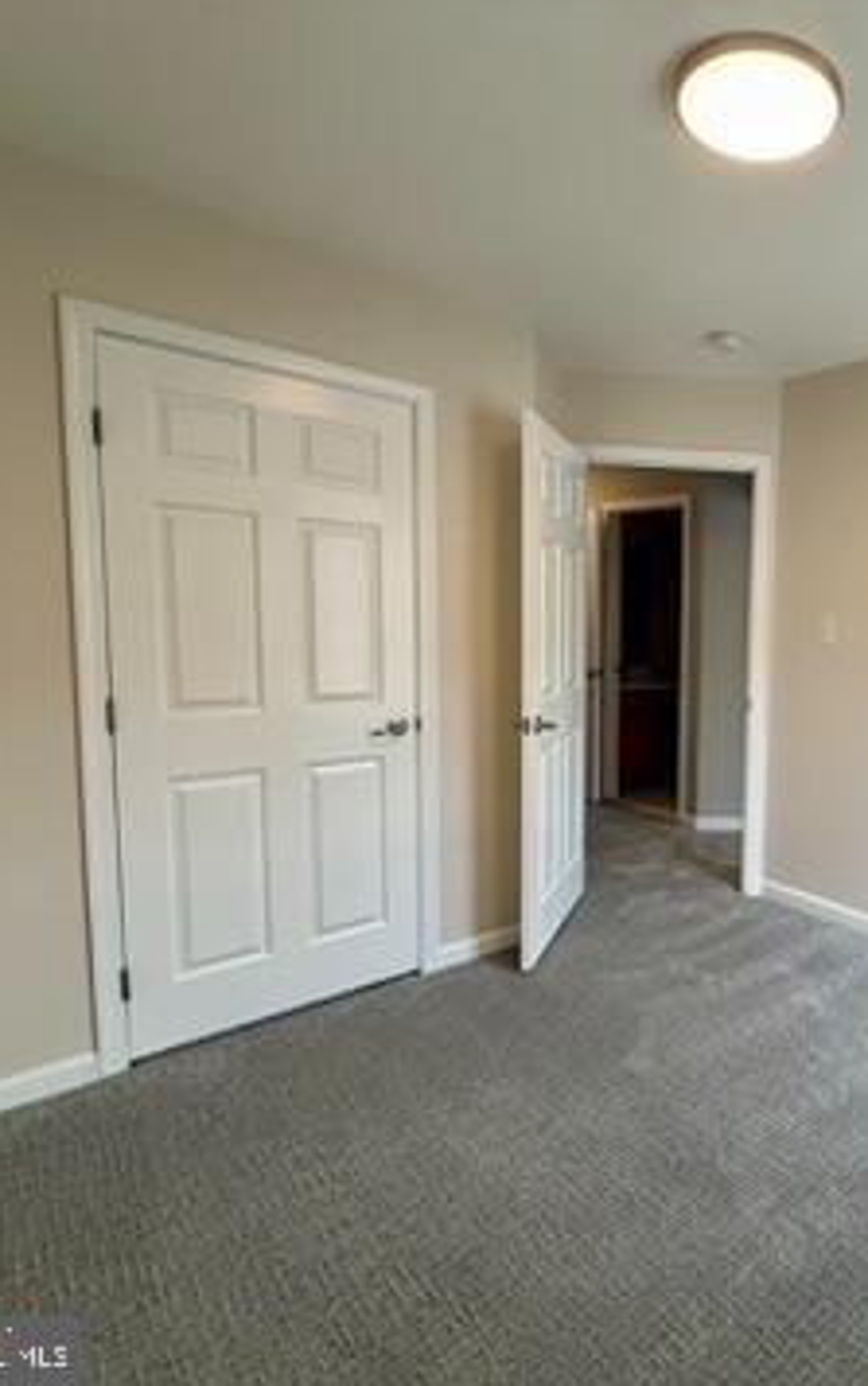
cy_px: 689
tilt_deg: -4.4
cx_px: 790
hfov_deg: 52.2
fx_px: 756
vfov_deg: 85.0
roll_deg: -1.7
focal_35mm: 20
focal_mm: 2.22
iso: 100
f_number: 2.2
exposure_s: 1/120
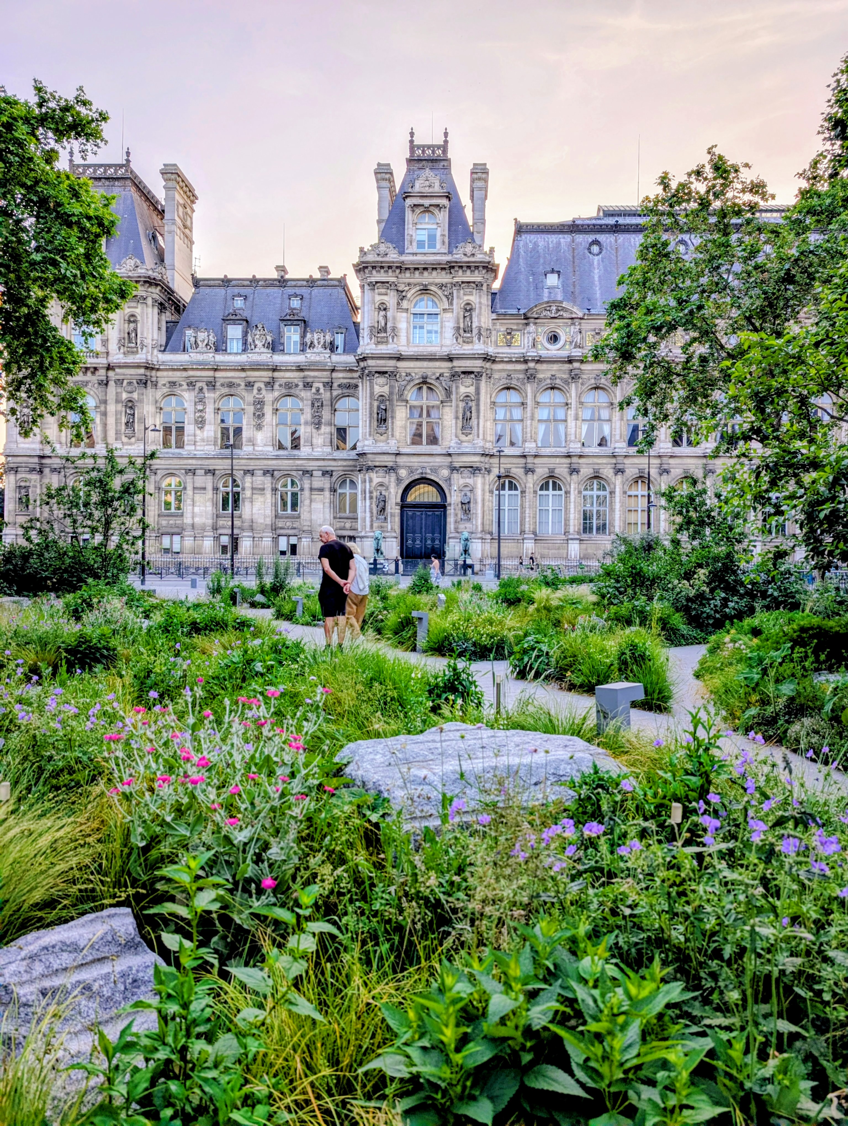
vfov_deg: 71.5
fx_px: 782
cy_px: 563
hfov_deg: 56.9
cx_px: 424
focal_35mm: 24
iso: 17
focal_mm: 6.9
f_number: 1.68
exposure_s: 1/221
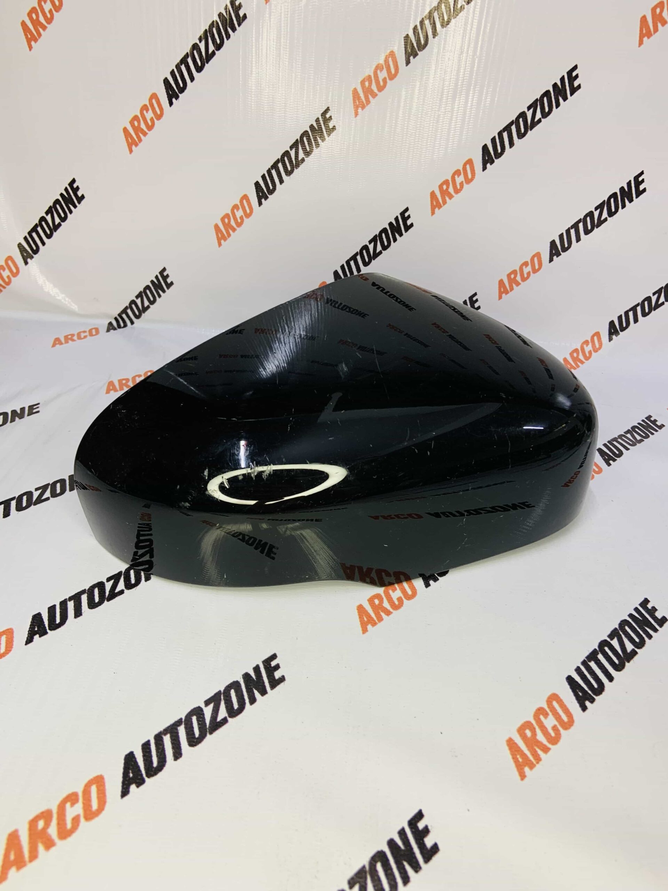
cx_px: 334
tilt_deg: -33.8
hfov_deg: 53.1
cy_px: 446
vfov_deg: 67.3
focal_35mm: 26
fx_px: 669
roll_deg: -2.6
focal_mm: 4.25
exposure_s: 1/50
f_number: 1.8
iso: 64
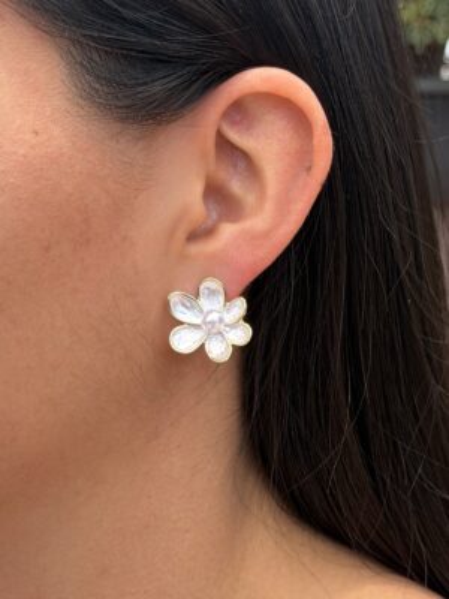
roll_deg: +0.1
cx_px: 224
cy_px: 300
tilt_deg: -7.4
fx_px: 830
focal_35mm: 48
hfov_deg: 30.3
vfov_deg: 39.7
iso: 64
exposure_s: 1/1330
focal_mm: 6.76
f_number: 1.78
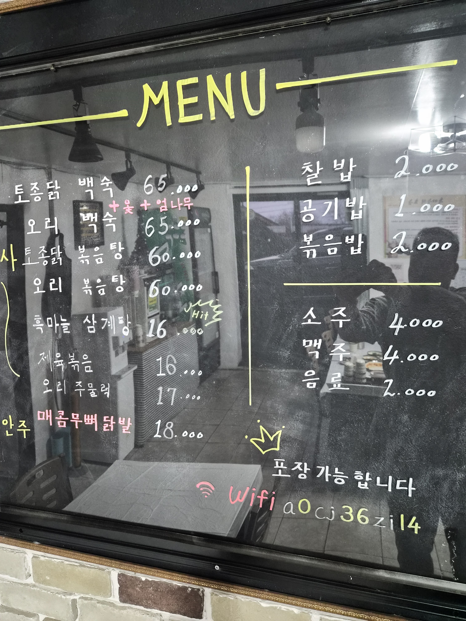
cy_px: 310
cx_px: 233
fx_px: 413
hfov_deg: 58.9
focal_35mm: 23
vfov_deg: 73.9
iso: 1250
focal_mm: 5.4
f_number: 1.8
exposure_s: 1/120
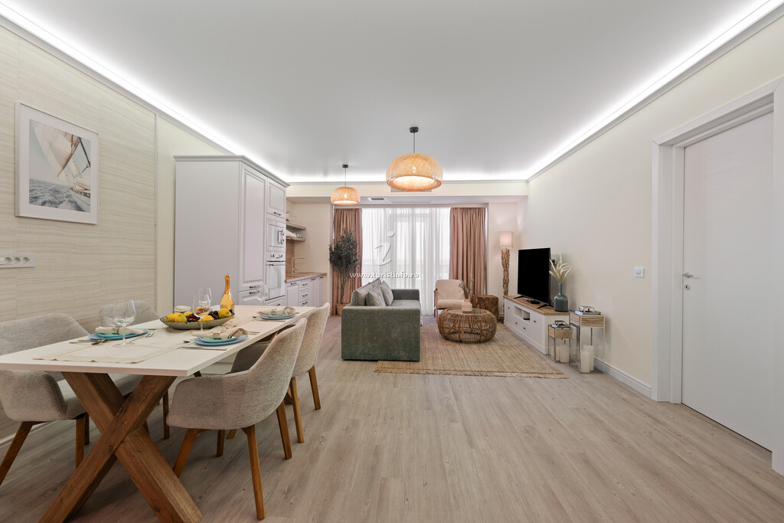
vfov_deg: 81.2
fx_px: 305
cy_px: 262
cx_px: 392
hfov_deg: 104.2
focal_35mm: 14
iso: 100
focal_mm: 14
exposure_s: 1
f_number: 8
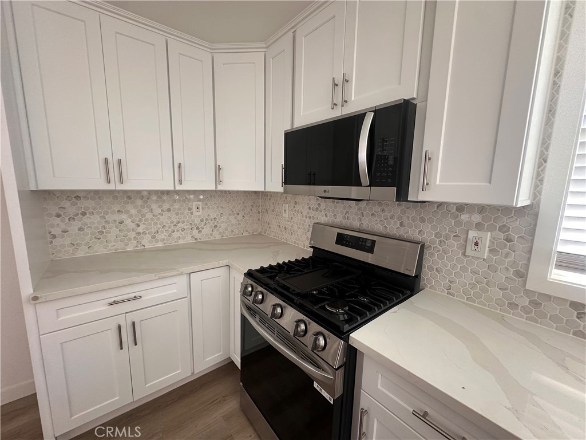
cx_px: 293
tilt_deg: -9.1
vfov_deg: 85.7
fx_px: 237
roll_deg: -1.1
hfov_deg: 102.1
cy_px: 220
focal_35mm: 14
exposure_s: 1/99
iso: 250
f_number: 2.2
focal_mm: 2.22
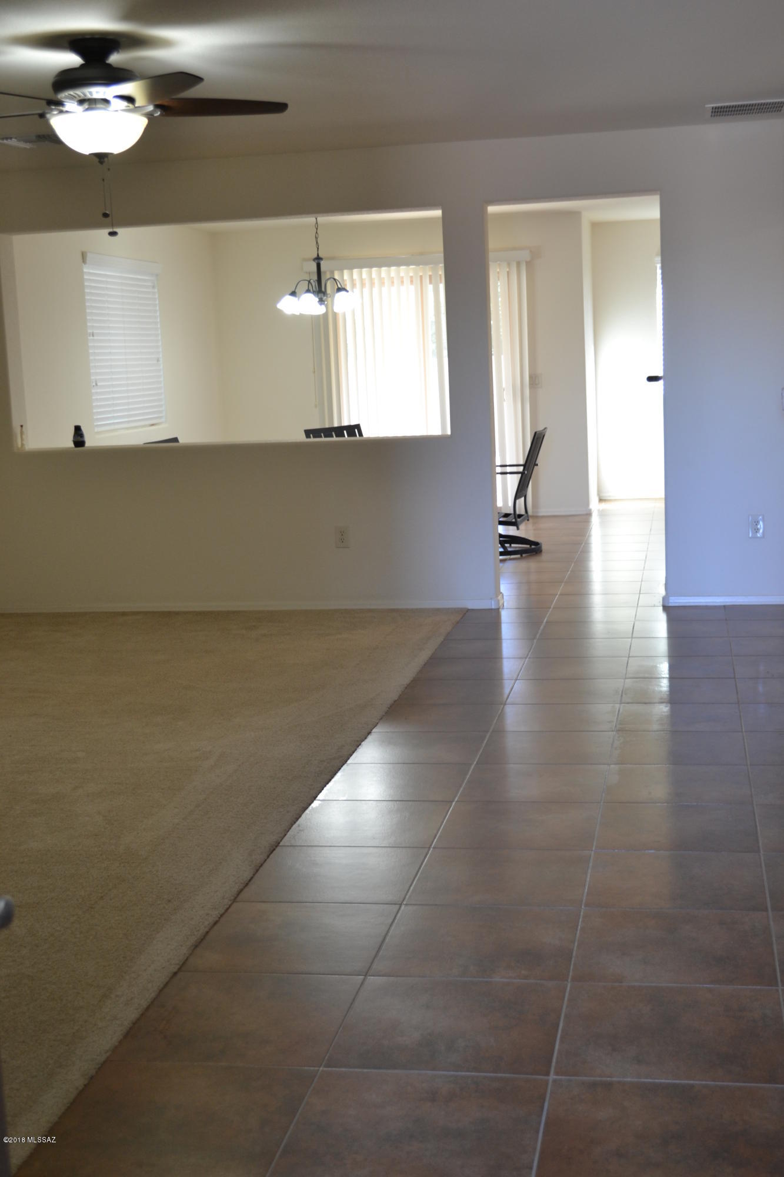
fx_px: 1470
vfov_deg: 43.6
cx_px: 392
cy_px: 588
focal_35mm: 45
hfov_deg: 29.9
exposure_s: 1/25
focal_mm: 30
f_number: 4.5
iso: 400
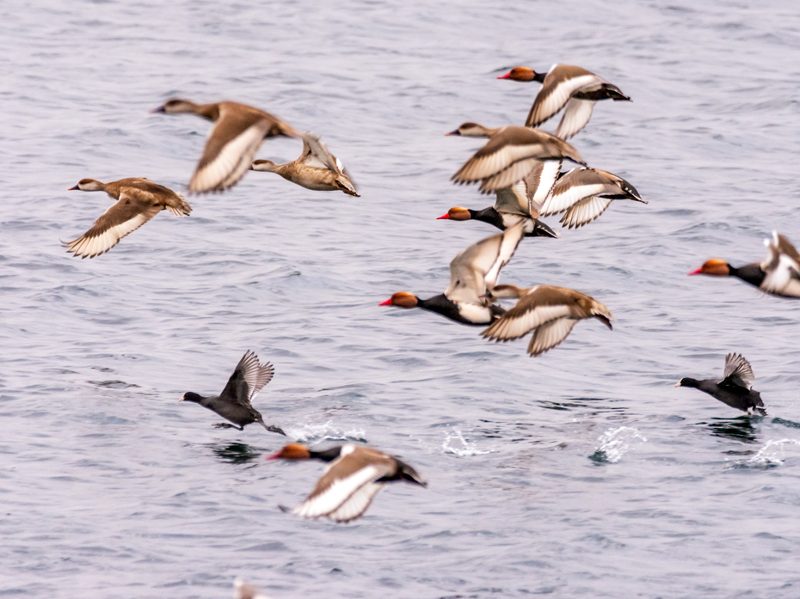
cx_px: 422
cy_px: 299
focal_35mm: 977
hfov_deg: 2.0
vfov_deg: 1.5
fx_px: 22573
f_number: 6.3
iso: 1600
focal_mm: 600
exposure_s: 1/800
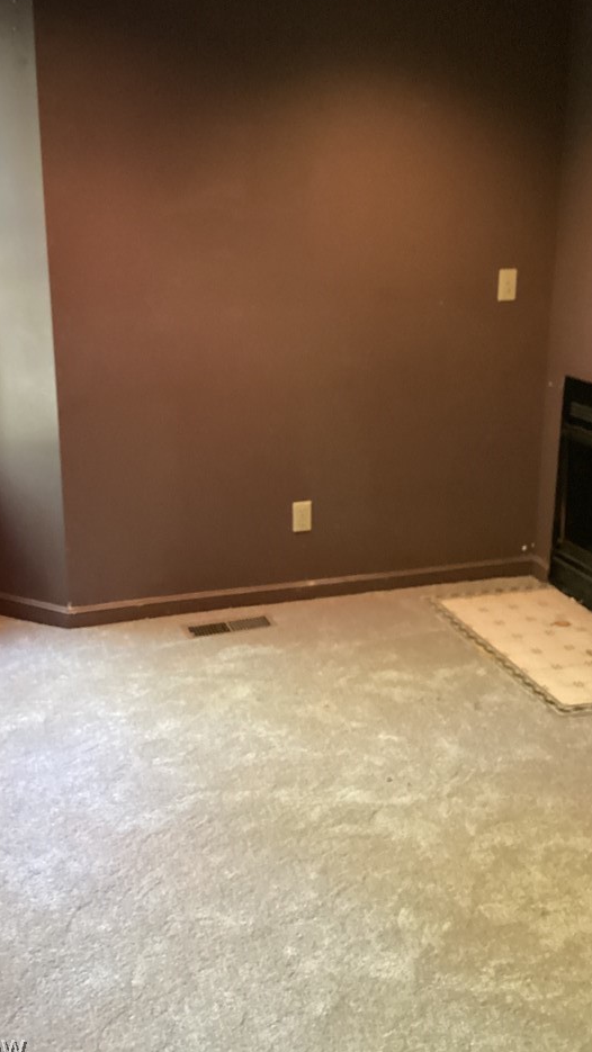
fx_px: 1032
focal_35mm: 37
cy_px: 496
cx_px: 303
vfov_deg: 54.0
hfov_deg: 32.0
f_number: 2.4
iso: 400
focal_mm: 3.3
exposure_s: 1/25
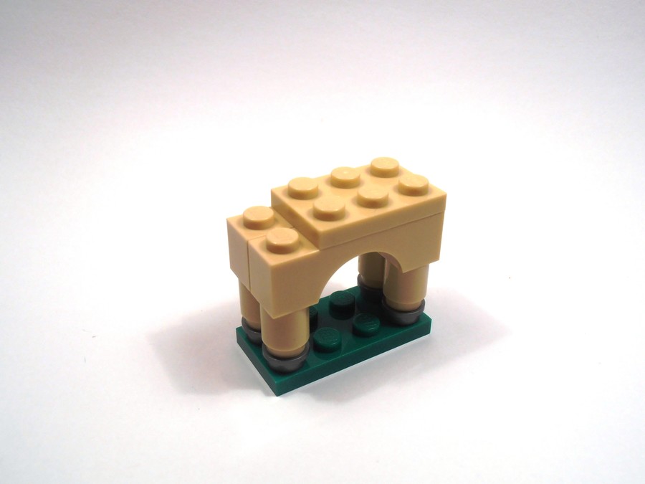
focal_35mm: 37
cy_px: 242
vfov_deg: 38.7
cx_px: 322
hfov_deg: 50.1
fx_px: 689
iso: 80
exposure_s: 1/125
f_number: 3.9
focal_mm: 6.61
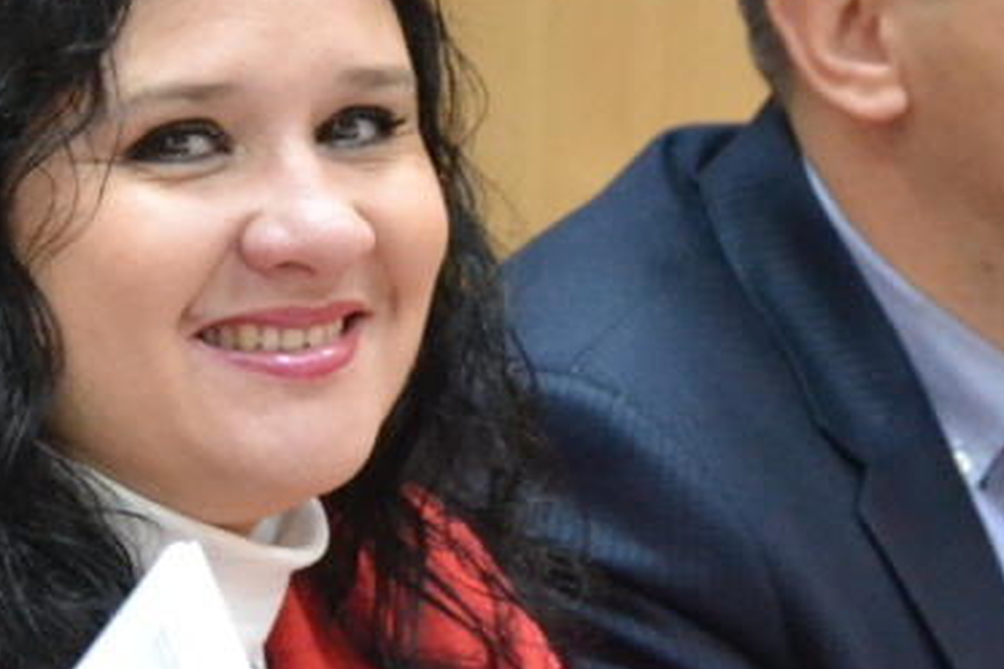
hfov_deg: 9.1
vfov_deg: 6.2
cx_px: -264
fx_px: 6219
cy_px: 558
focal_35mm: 223
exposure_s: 1/50
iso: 3200
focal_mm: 40
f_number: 4.5
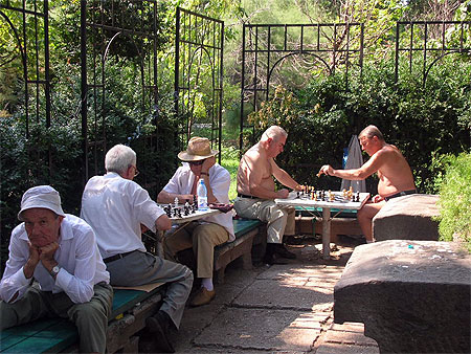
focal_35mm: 62
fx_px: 844
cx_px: 236
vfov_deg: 23.7
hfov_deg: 31.2
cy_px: 177
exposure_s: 1/88.4
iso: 50
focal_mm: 10.2
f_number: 3.6
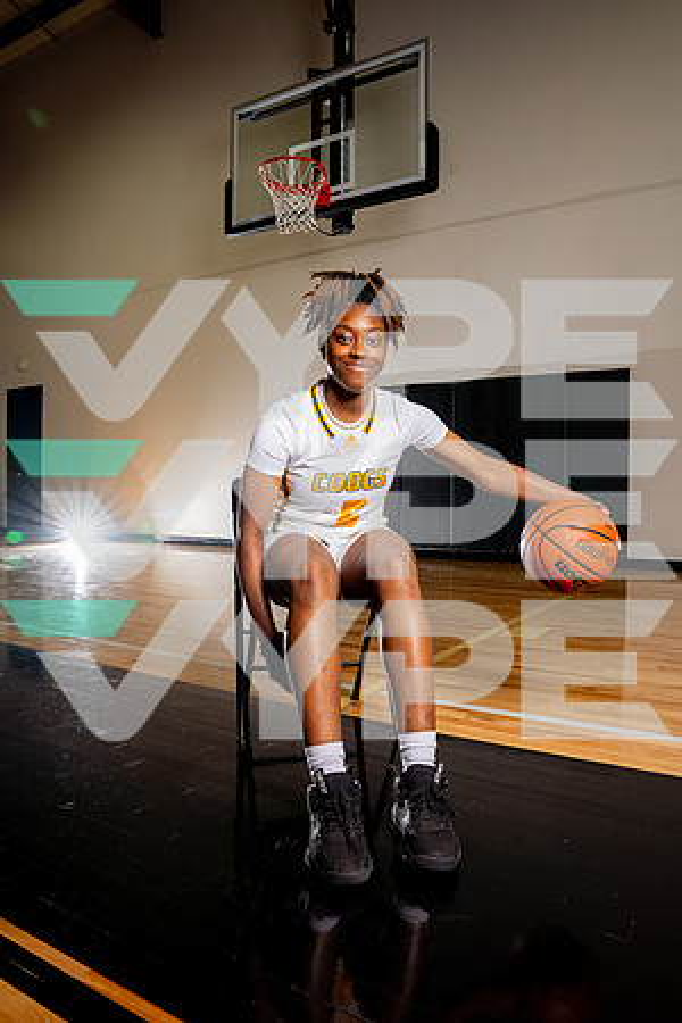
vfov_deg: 73.7
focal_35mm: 24
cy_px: 512
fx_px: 682
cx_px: 341
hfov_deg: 53.1
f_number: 8
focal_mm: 24
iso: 640
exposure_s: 1/200
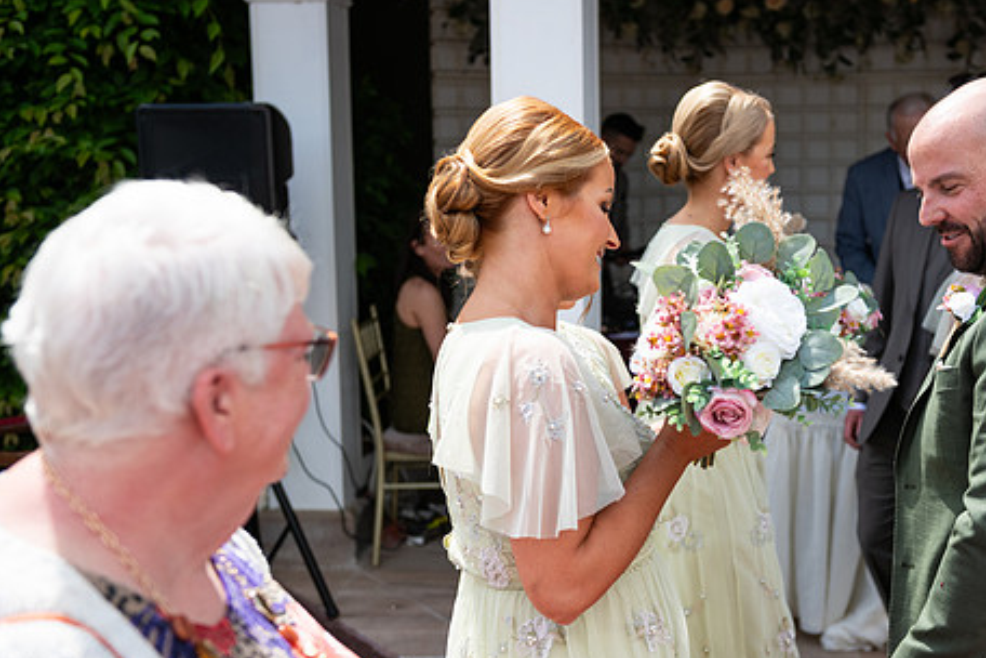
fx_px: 1534
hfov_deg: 35.5
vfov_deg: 24.2
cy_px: 343
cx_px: 610
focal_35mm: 56
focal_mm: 44
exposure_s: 1/1250
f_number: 3.5
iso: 160
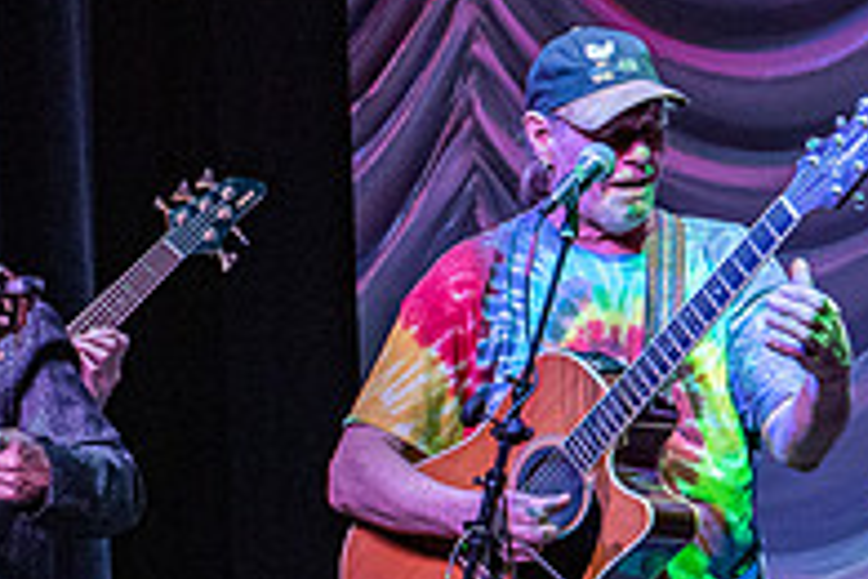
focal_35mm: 428
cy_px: 441
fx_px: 10319
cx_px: 148
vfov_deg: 3.2
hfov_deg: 4.8
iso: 1600
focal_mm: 112
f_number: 5.6
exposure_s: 1/160
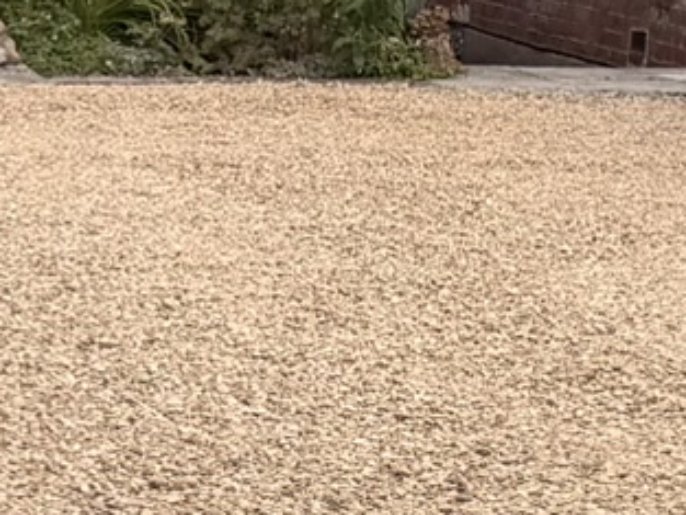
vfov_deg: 9.3
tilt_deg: -14.4
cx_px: -673
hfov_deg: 11.4
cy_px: 620
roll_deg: -0.9
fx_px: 3113
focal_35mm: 157
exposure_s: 1/2445
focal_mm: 6.76
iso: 80
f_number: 1.78
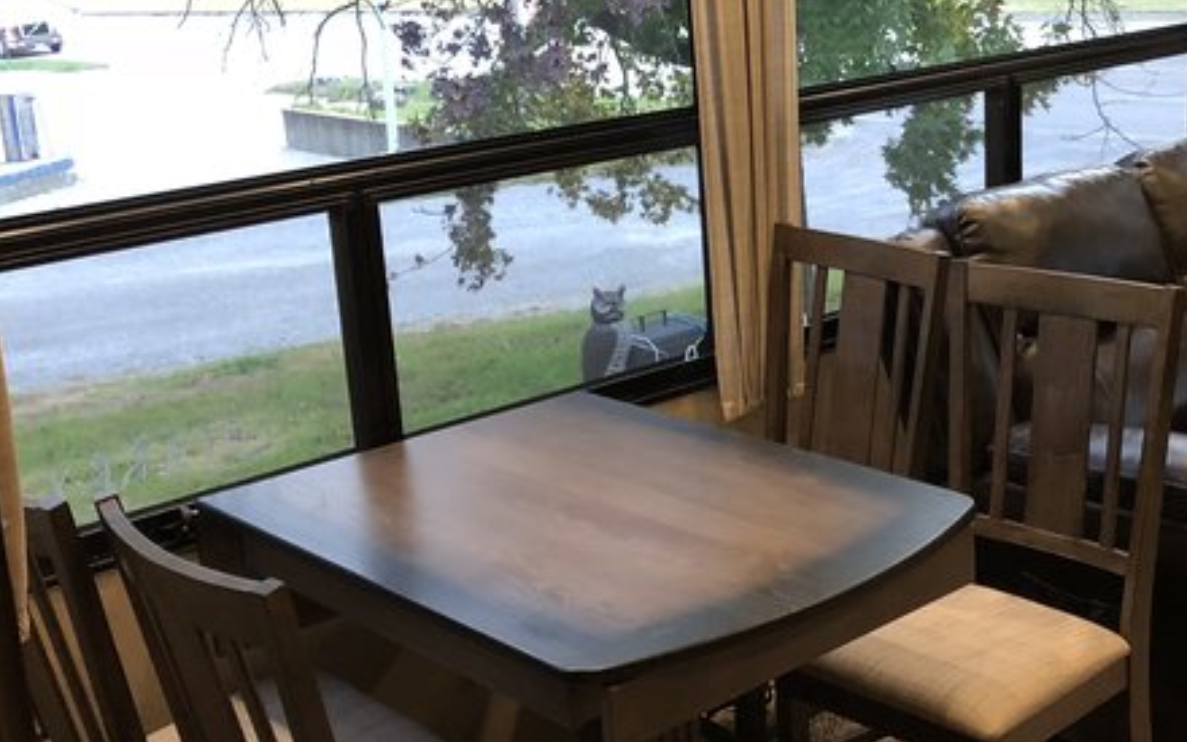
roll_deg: +2.9
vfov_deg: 23.9
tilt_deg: -14.1
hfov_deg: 36.8
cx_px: 861
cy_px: 302
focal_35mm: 54
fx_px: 1747
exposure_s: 1/15
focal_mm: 3.99
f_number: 1.8
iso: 64
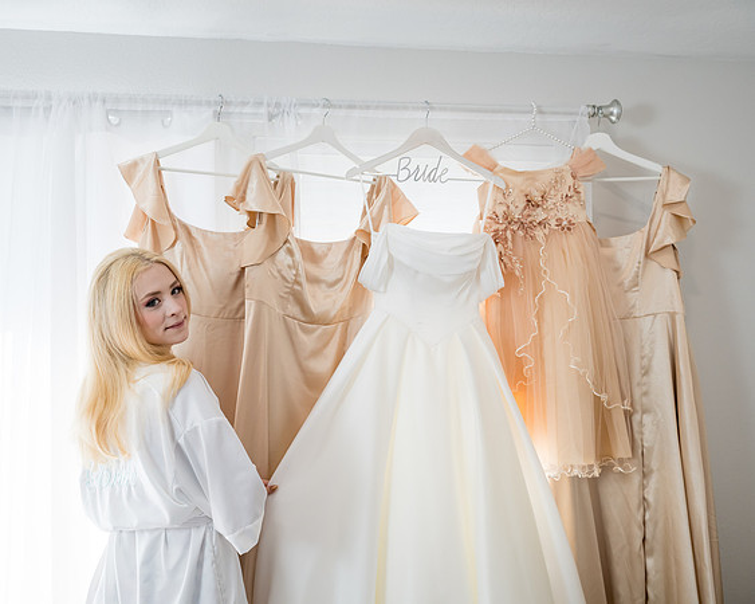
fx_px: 880
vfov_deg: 37.8
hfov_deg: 46.4
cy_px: 302
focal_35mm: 39
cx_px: 364
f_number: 4
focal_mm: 35
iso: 1000
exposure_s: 1/320
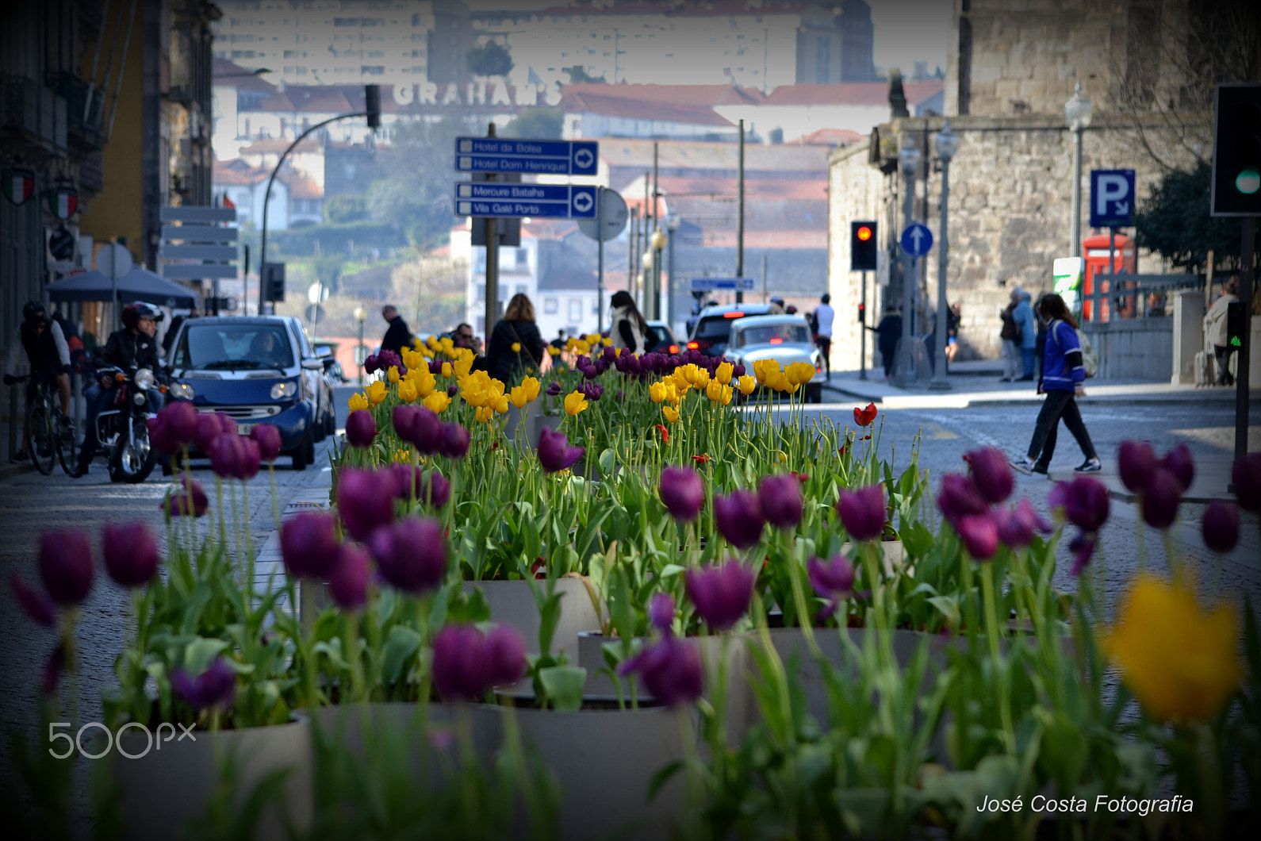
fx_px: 5814
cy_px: 422
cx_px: 634
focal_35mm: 166
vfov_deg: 8.3
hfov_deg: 12.4
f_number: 4.8
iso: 200
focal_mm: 110
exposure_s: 1/320
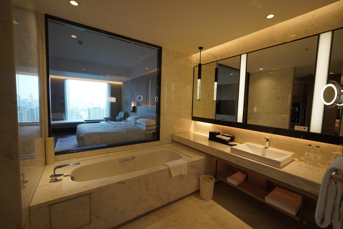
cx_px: 172
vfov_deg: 77.3
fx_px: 143
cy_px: 114
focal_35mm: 15
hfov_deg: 100.4
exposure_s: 1/160
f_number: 4
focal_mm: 10
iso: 800
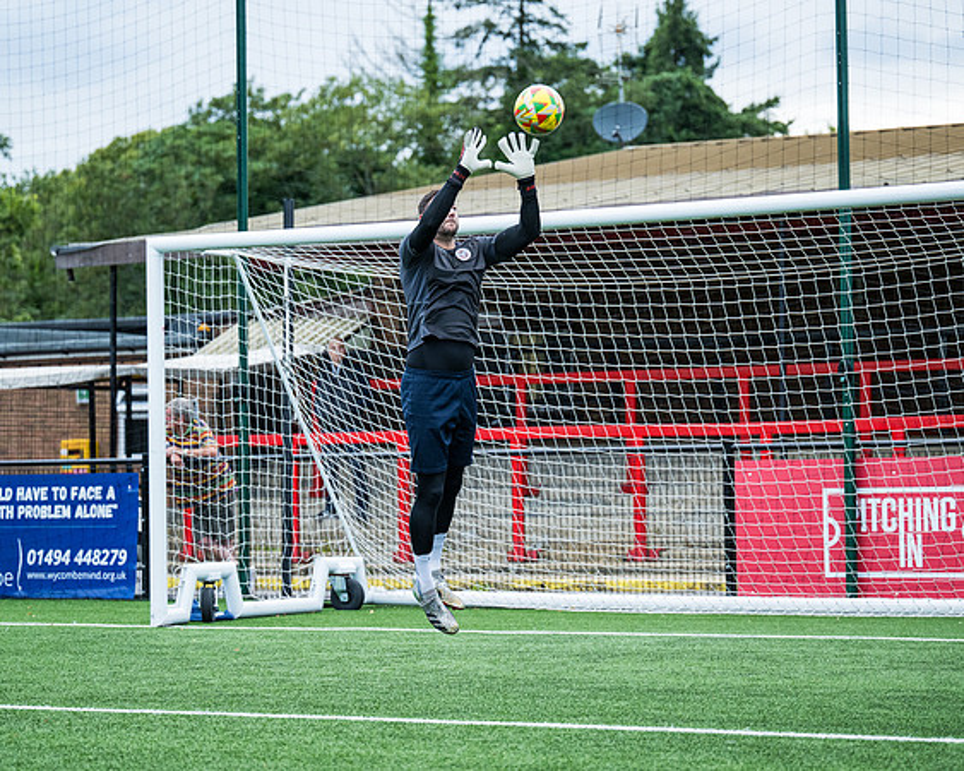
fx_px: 2827
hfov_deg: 19.3
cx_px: 438
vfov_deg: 15.5
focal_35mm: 99
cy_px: 381
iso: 1000
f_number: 2.8
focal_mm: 82
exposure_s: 1/1600
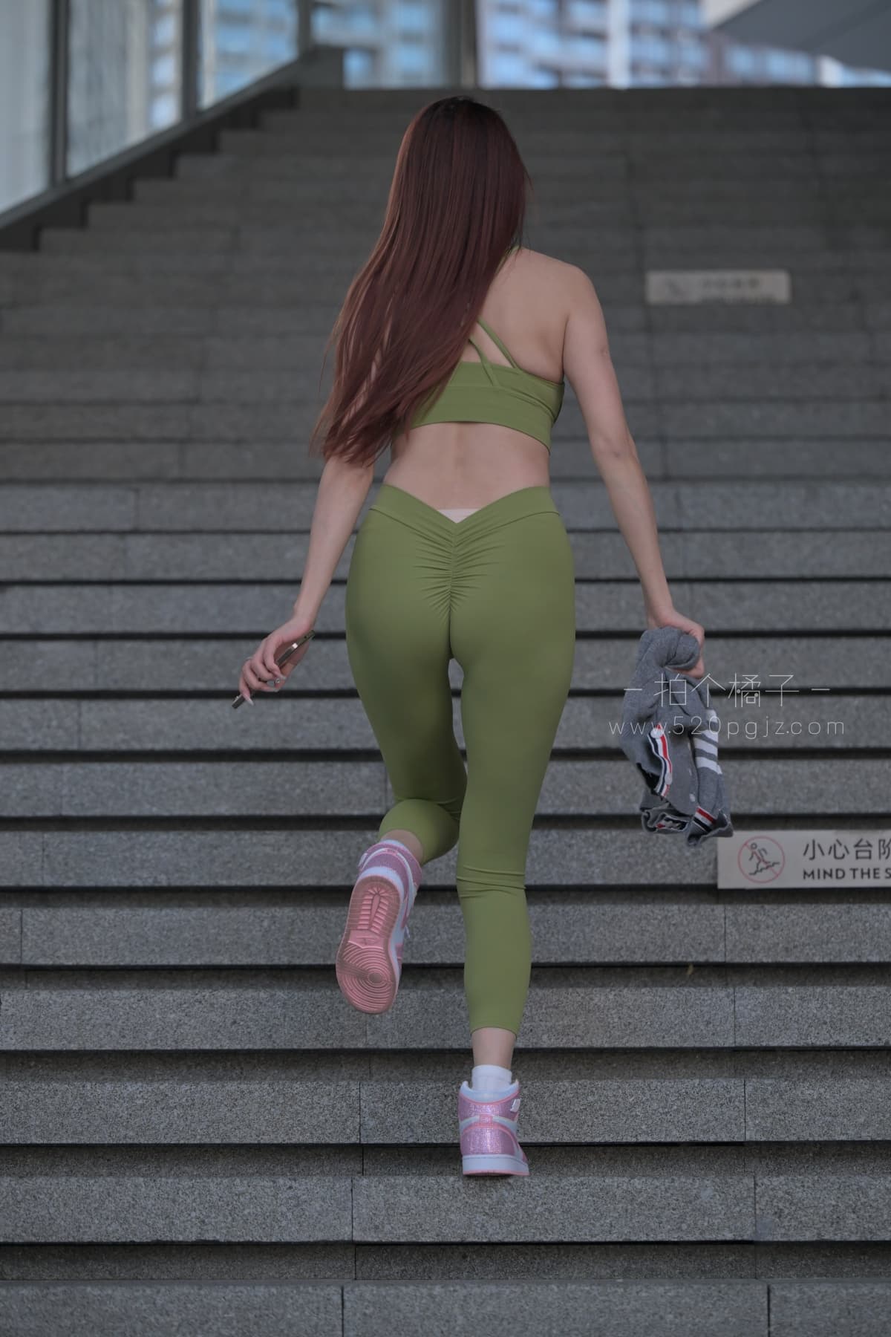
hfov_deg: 11.4
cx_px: 446
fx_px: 4455
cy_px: 668
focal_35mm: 120
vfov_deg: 17.1
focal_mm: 120
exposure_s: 1/1000
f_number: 3.2
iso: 800
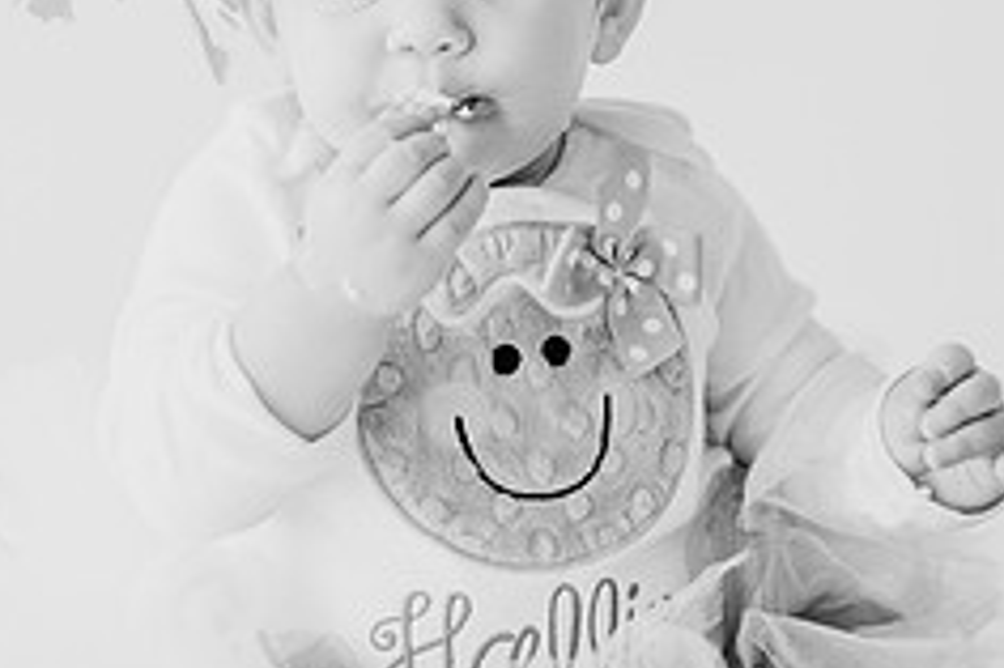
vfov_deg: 11.0
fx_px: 3428
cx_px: 493
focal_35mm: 123
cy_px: -11
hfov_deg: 16.7
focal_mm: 50
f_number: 1.8
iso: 640
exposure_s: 1/640
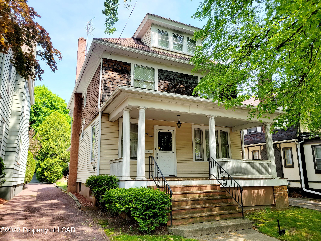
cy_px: 120
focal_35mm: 26
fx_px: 241
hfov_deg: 67.3
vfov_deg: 53.1
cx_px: 160
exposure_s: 1/667
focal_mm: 5.4
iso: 40
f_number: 1.8
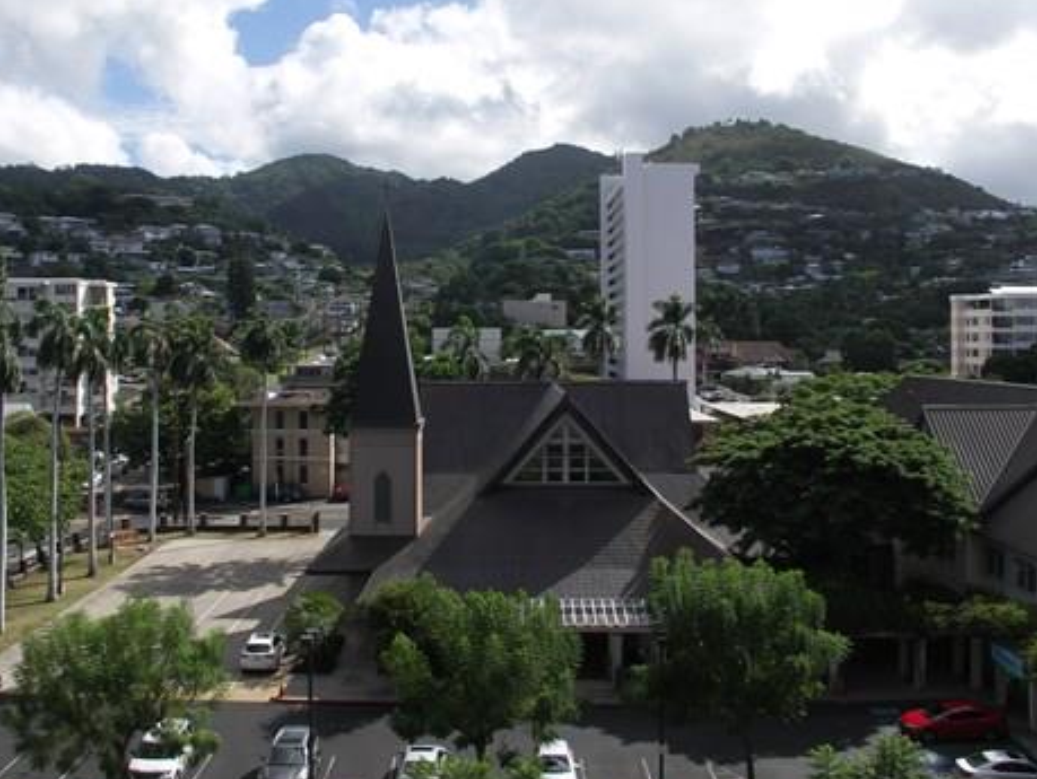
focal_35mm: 39
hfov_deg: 47.6
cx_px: 432
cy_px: 303
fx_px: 1169
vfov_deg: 36.7
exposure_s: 1/200
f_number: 6.3
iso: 50
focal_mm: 7.2
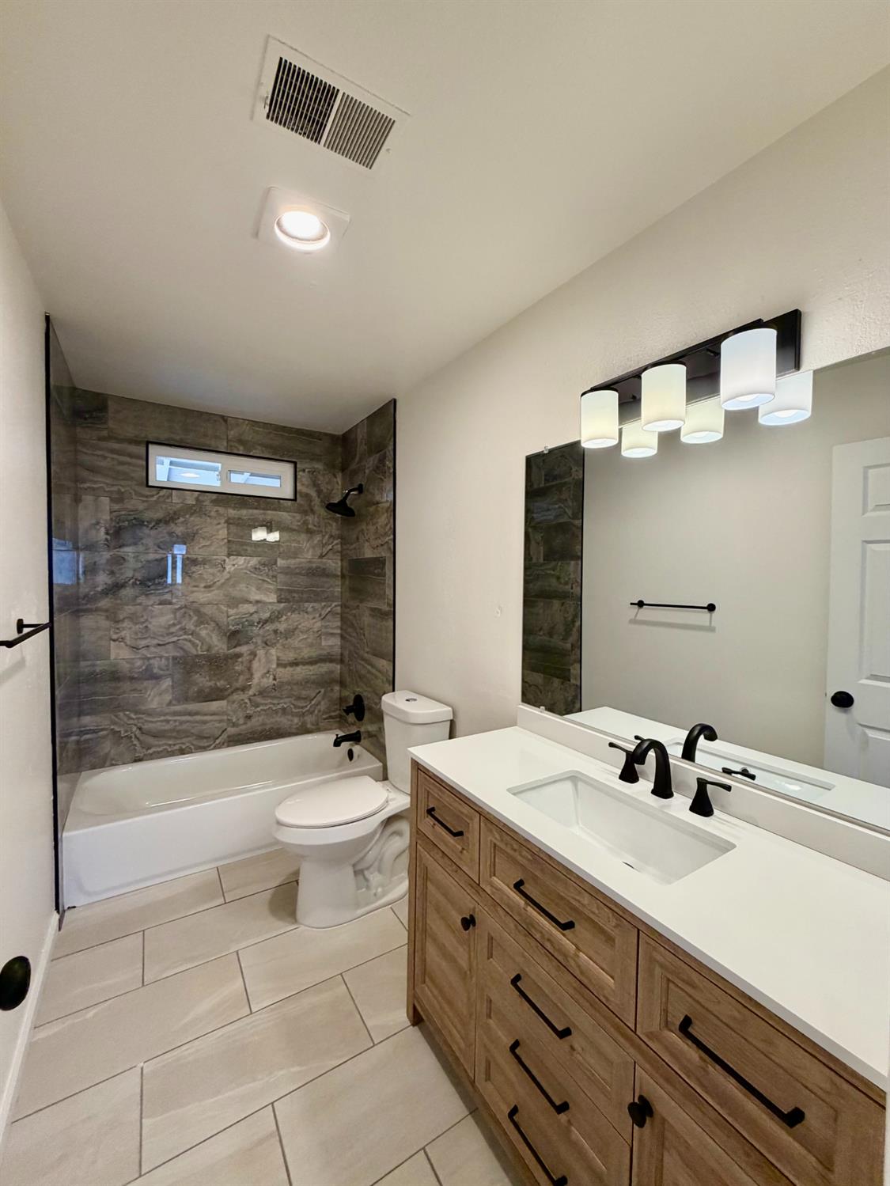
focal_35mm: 14
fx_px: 480
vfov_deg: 102.0
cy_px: 593
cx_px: 445
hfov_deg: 85.7
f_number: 2.2
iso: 160
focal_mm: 2.22
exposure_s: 1/120
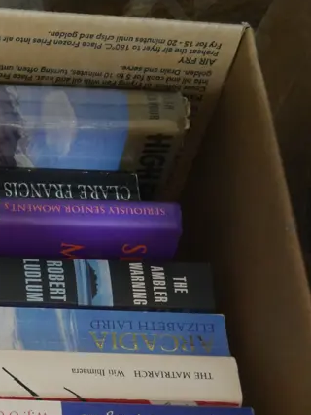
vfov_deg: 13.7
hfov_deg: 9.9
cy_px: 275
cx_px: -186
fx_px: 1726
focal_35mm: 144
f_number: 5.4
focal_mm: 30
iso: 3200
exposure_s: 1/50
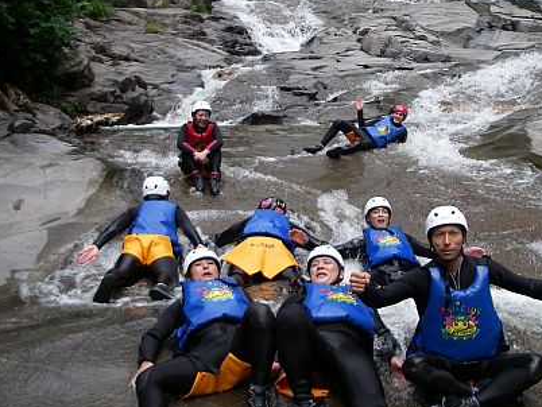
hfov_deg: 37.4
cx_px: 295
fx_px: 799
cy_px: 149
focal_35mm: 51
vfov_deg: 28.5
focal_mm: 6.3
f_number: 3.3
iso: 64
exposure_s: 1/320
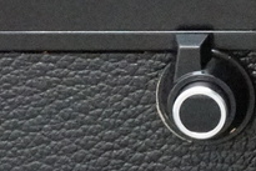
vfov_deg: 4.9
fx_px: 2000
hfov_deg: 7.2
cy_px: 50
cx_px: 421
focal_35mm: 281
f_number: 8
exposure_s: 1/40
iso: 6400
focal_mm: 18.24
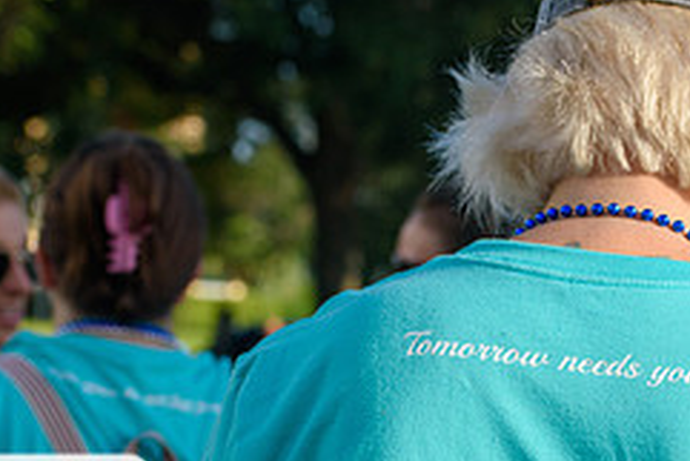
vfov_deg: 5.4
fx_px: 4852
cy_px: 474
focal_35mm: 253
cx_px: 616
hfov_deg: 8.1
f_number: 6.3
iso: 200
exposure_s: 1/640
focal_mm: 70
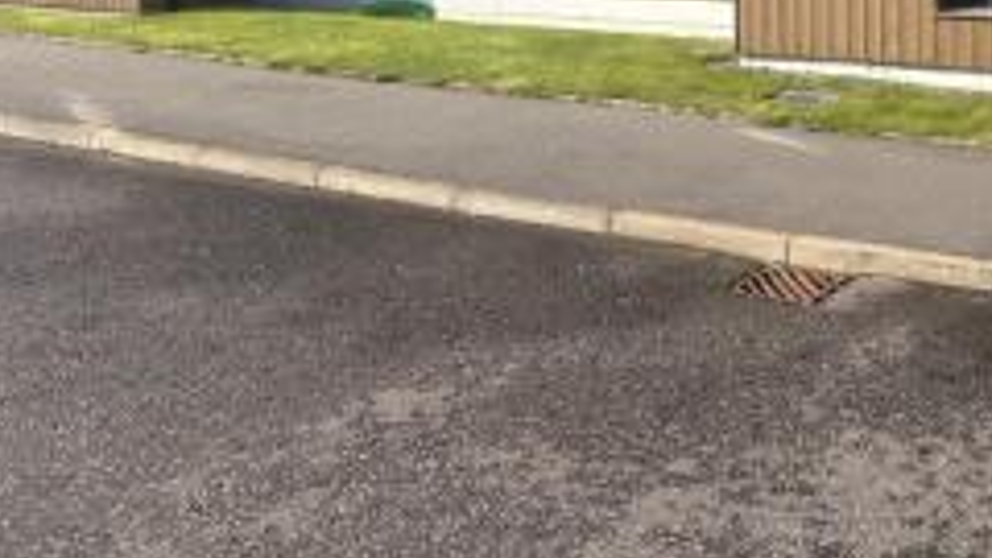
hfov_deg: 41.7
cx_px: 854
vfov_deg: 24.4
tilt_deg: -3.3
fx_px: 1210
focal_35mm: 46
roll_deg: +0.0
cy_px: -39
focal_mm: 6.86
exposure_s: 1/4016
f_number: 1.78
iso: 80
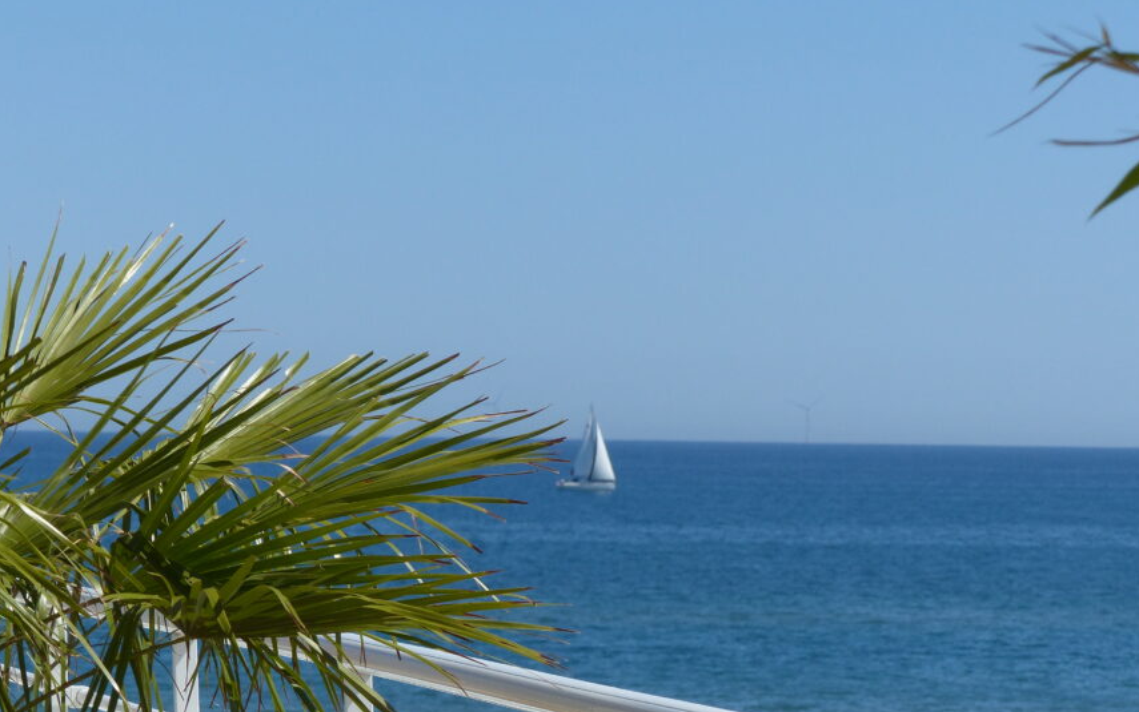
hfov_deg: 11.4
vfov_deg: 7.1
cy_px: 475
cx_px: 464
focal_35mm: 184
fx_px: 5714
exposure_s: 1/1300
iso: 100
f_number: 4
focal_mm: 26.1
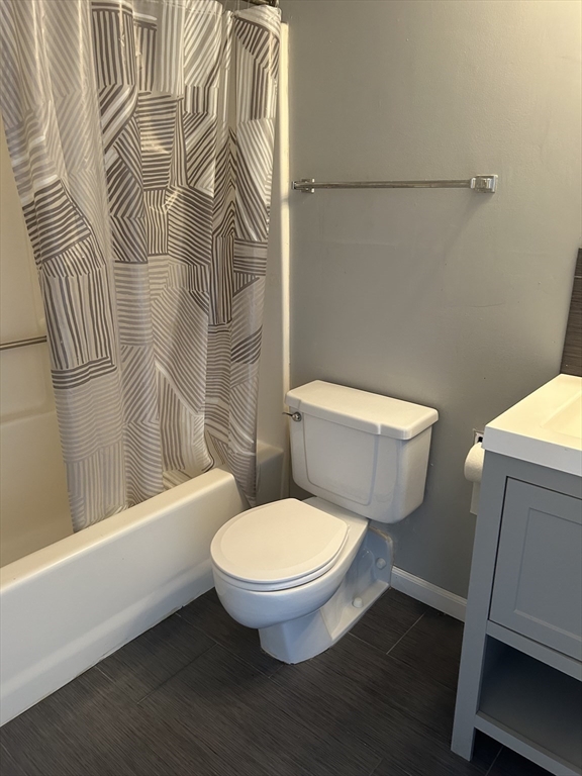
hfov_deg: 53.1
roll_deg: -0.5
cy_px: 388
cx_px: 291
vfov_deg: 67.3
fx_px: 583
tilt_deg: -18.1
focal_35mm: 26
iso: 200
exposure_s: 1/60
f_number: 1.5
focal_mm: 5.7
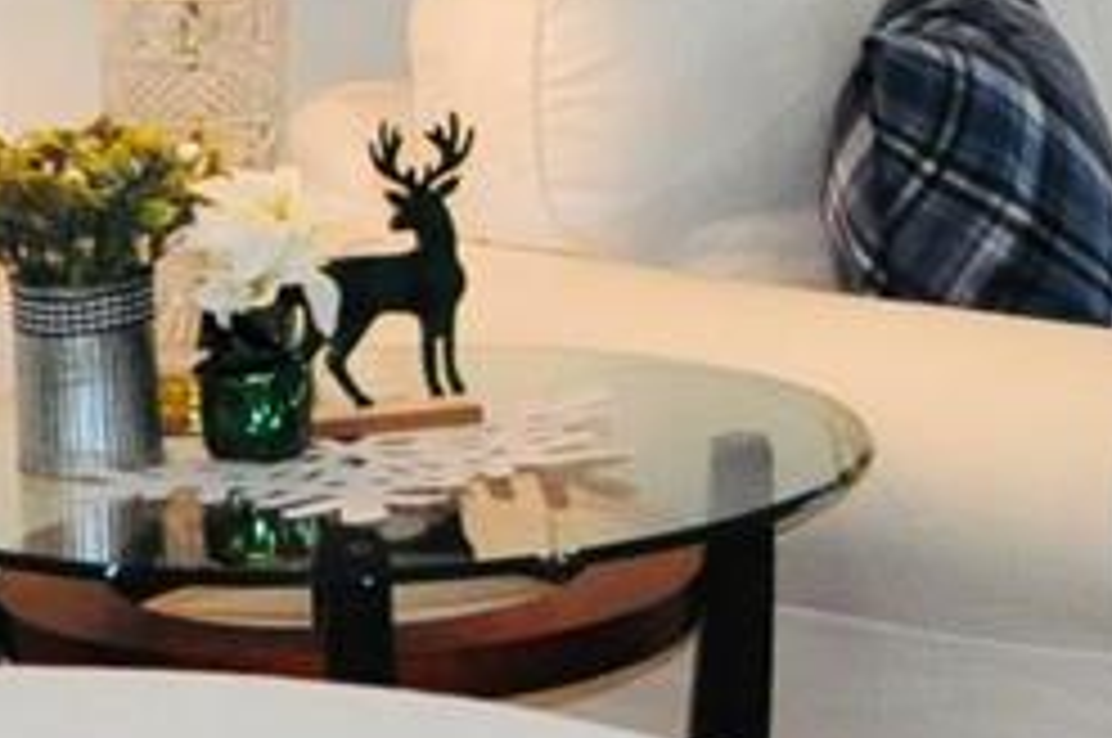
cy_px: -90
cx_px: 1211
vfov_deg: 7.8
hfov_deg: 11.6
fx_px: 5398
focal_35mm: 175
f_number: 4.5
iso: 800
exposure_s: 1/200
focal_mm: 18
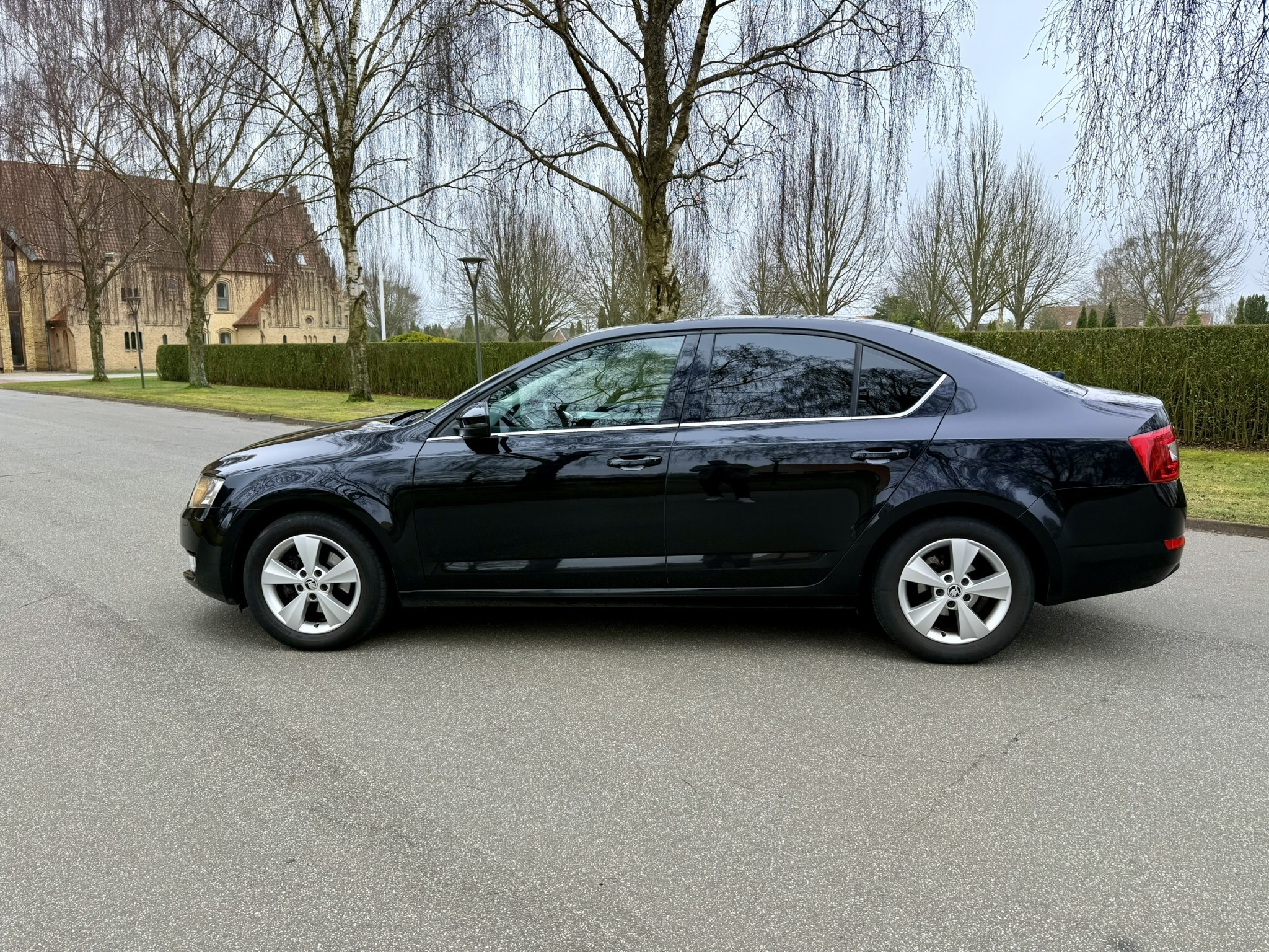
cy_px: 476
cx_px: 634
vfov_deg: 56.8
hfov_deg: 71.6
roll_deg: +0.5
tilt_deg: -8.0
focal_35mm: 24
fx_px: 880
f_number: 1.78
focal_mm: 6.76
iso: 100
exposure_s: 1/139
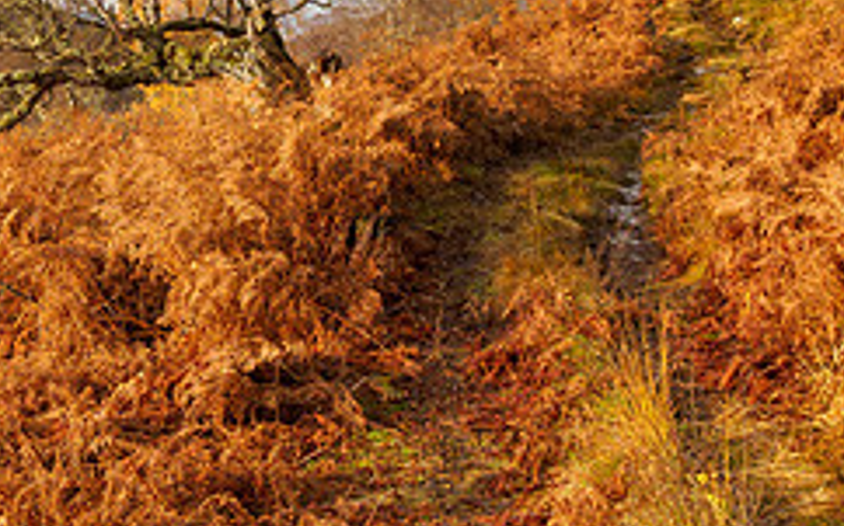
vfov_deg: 20.8
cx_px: -24
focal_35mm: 61
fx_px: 1402
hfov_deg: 30.8
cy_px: 49
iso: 200
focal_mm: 12
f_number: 5.6
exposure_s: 1/80
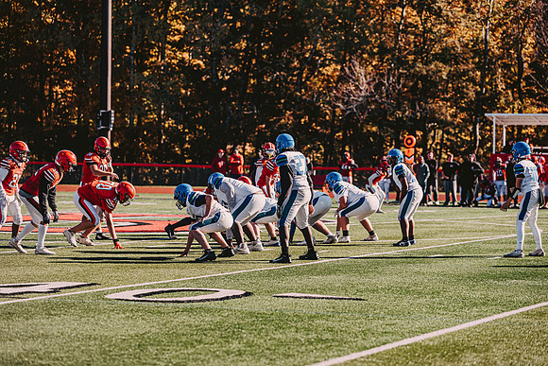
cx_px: 274
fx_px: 1827
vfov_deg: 11.4
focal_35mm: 120
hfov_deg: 17.1
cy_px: 183
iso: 250
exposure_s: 1/2500
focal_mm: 120
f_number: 3.2
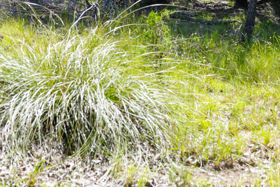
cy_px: -60
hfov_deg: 17.6
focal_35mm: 116
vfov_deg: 11.5
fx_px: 902
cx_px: 205
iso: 100
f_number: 6.3
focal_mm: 40
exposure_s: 1/100
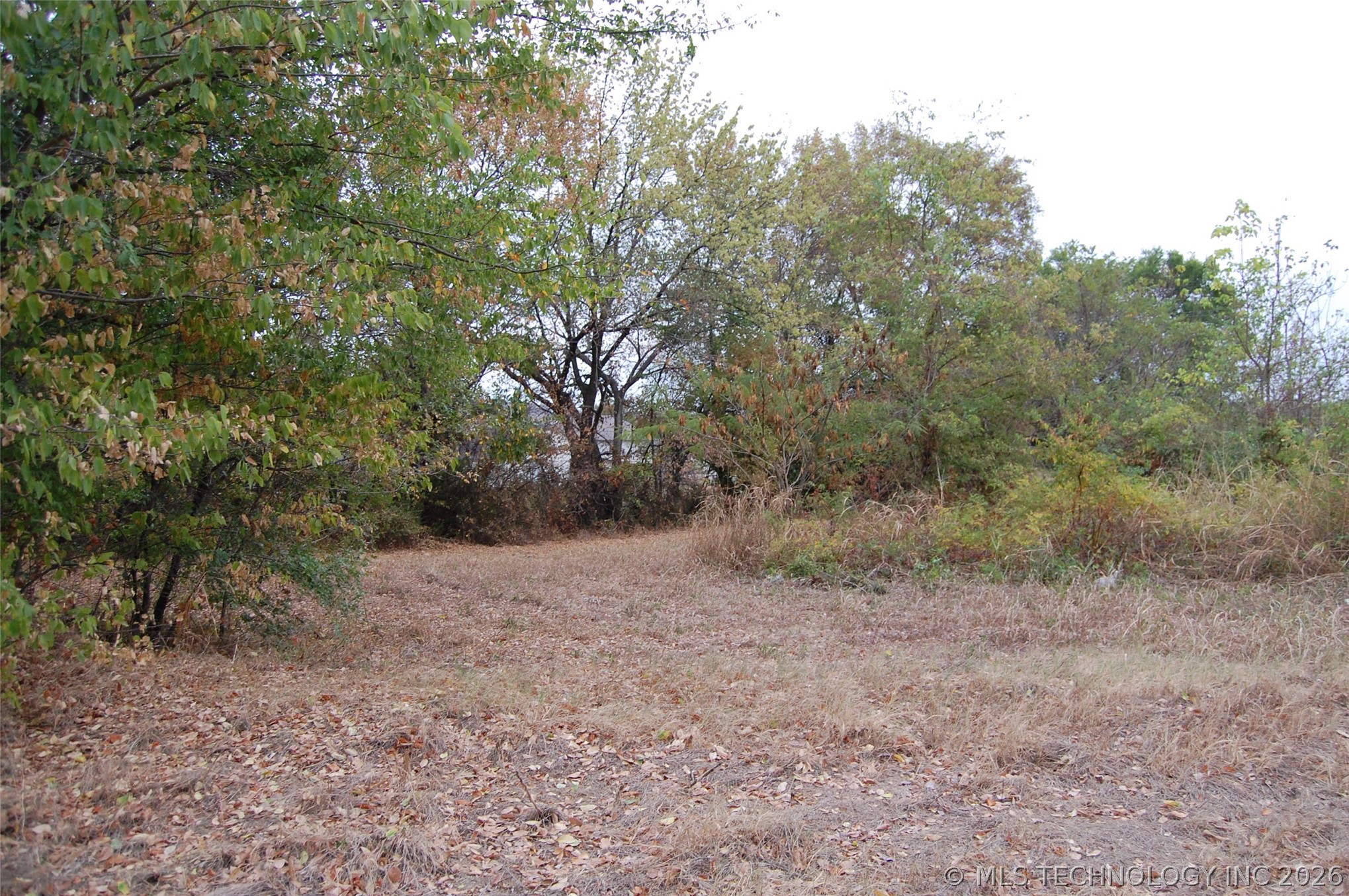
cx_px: 674
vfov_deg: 47.8
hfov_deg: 67.4
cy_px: 448
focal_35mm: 27
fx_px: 1011
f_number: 5
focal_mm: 18
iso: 400
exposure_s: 1/100
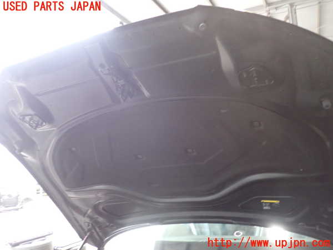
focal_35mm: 30
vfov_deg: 46.8
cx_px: 166
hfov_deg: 60.0
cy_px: 125
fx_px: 289
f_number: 2.3
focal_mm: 5.4
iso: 800
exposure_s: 1/30
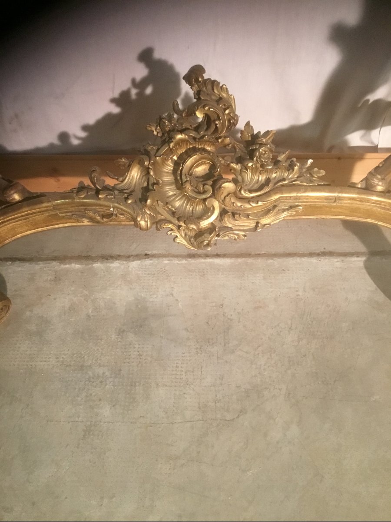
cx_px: 196
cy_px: 261
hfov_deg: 45.4
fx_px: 467
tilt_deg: -55.1
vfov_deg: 58.4
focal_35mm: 31
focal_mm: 3.3
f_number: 2.4
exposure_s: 1/20
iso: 200
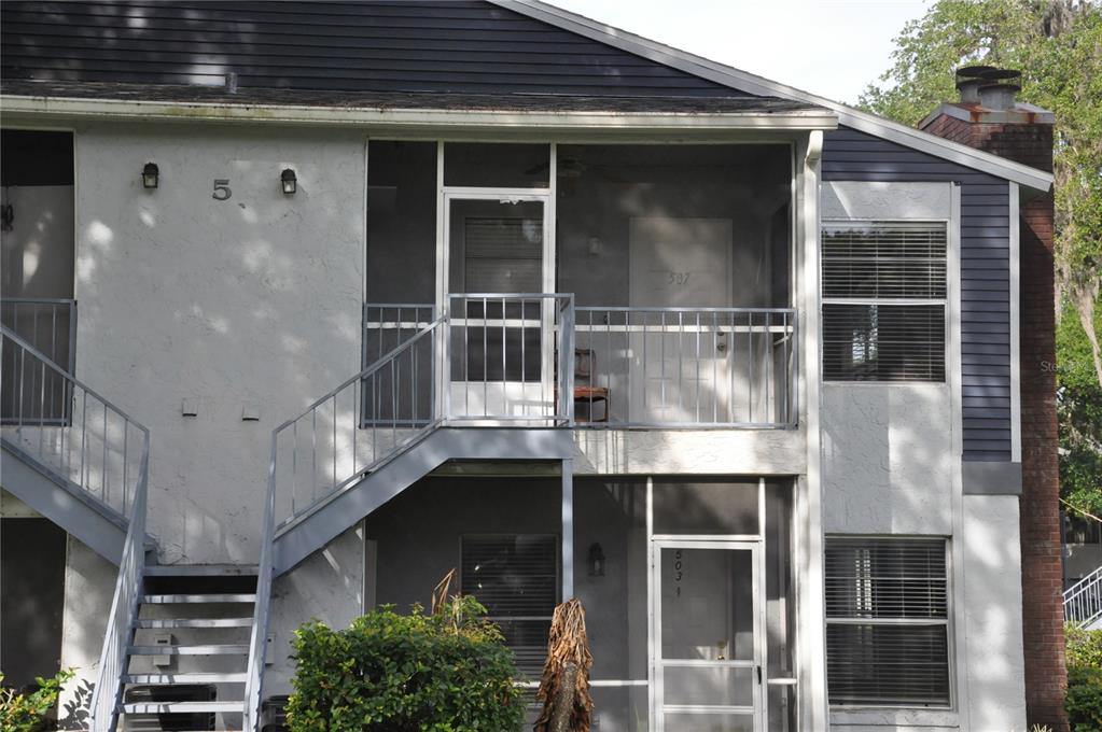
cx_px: 551
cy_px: 366
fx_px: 2202
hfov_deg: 28.1
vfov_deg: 18.9
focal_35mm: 72
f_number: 7.1
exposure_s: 1/2000
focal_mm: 48
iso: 1250
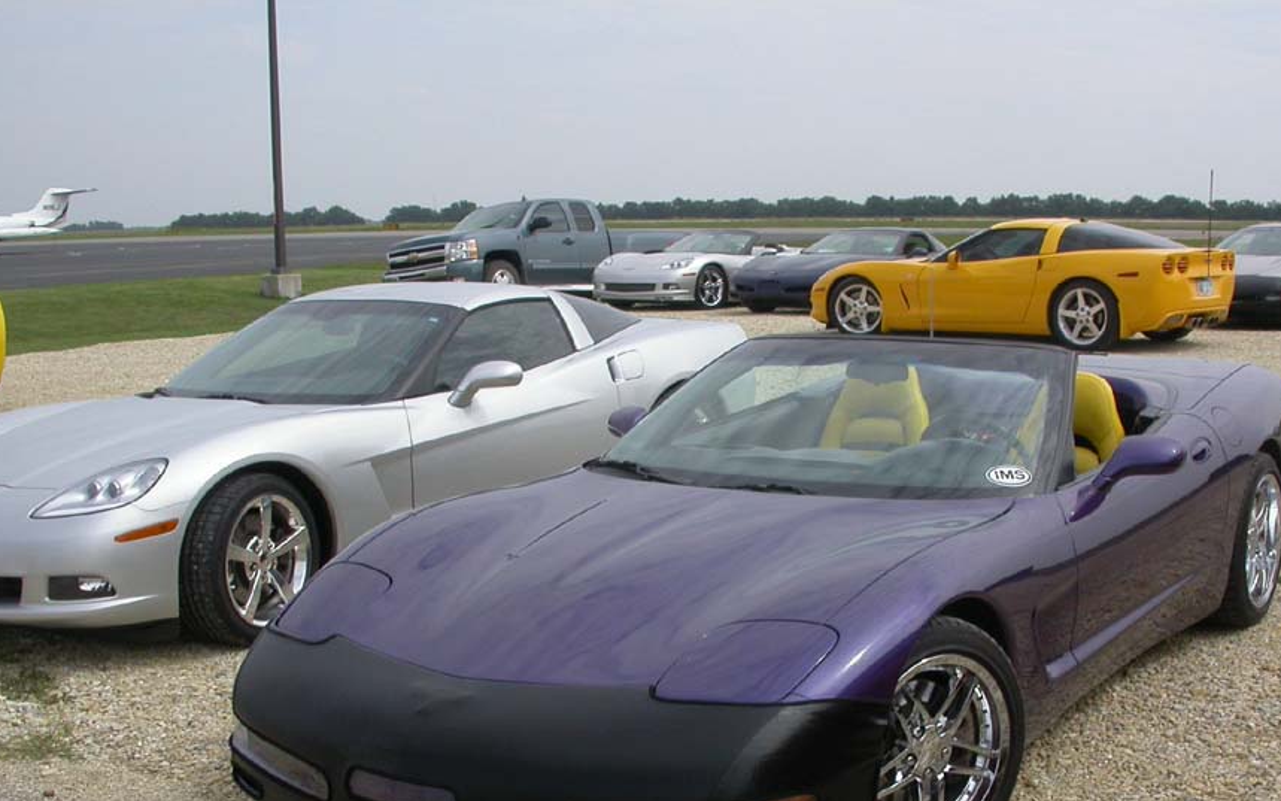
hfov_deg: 41.7
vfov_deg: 26.6
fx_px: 1676
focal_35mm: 48
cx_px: 731
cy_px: 570
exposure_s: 1/367
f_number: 7.5
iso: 100
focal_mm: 7.85
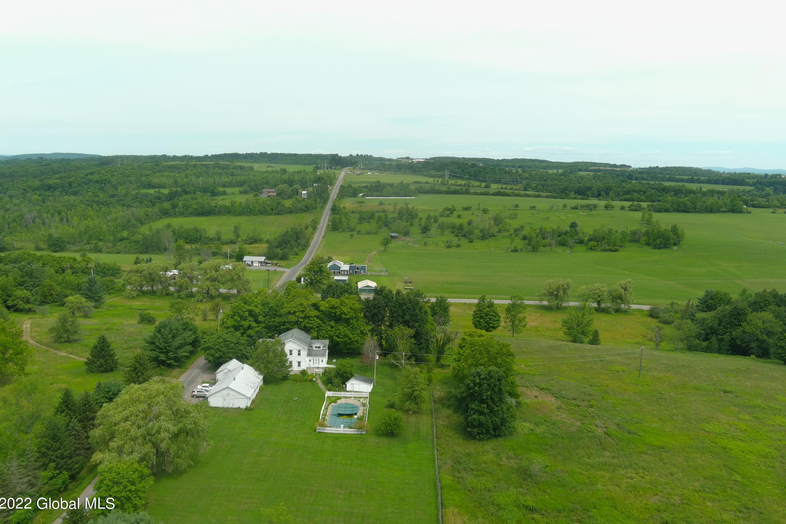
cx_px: 392
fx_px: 655
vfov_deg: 43.6
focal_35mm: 30
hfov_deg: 61.9
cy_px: 257
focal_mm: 10.57
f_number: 10
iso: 400
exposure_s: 1/320
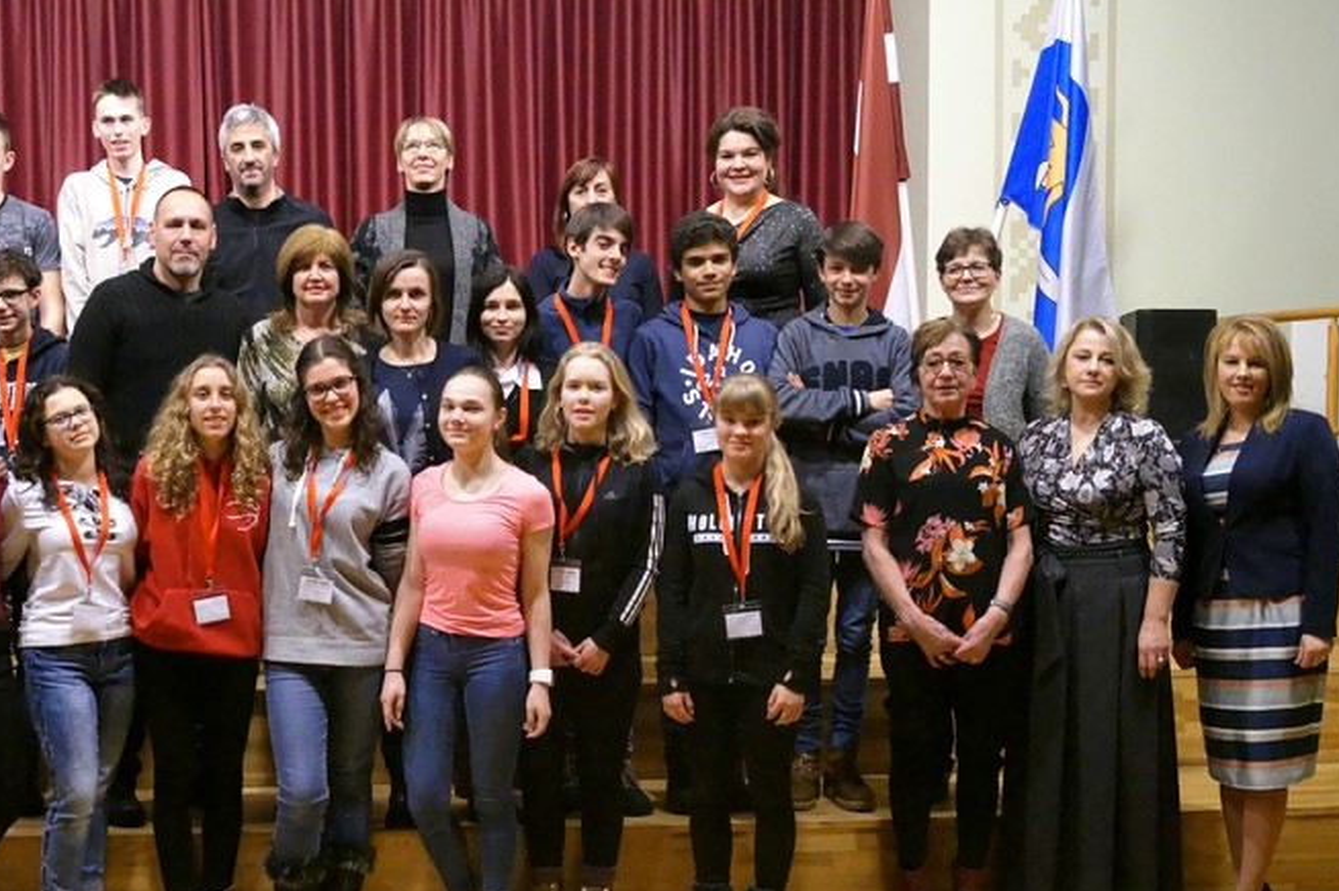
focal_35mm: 47
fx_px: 1747
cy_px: 549
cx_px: 369
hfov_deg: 41.0
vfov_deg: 28.5
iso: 6400
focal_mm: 20
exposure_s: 1/50
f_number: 4
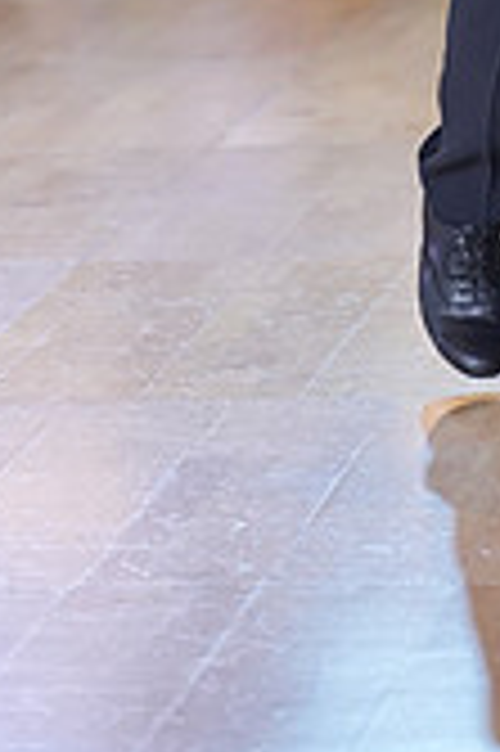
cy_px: -450
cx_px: 628
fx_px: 6179
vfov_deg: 6.8
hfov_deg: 4.6
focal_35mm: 296
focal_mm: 85
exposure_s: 1/500
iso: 1000
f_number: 2
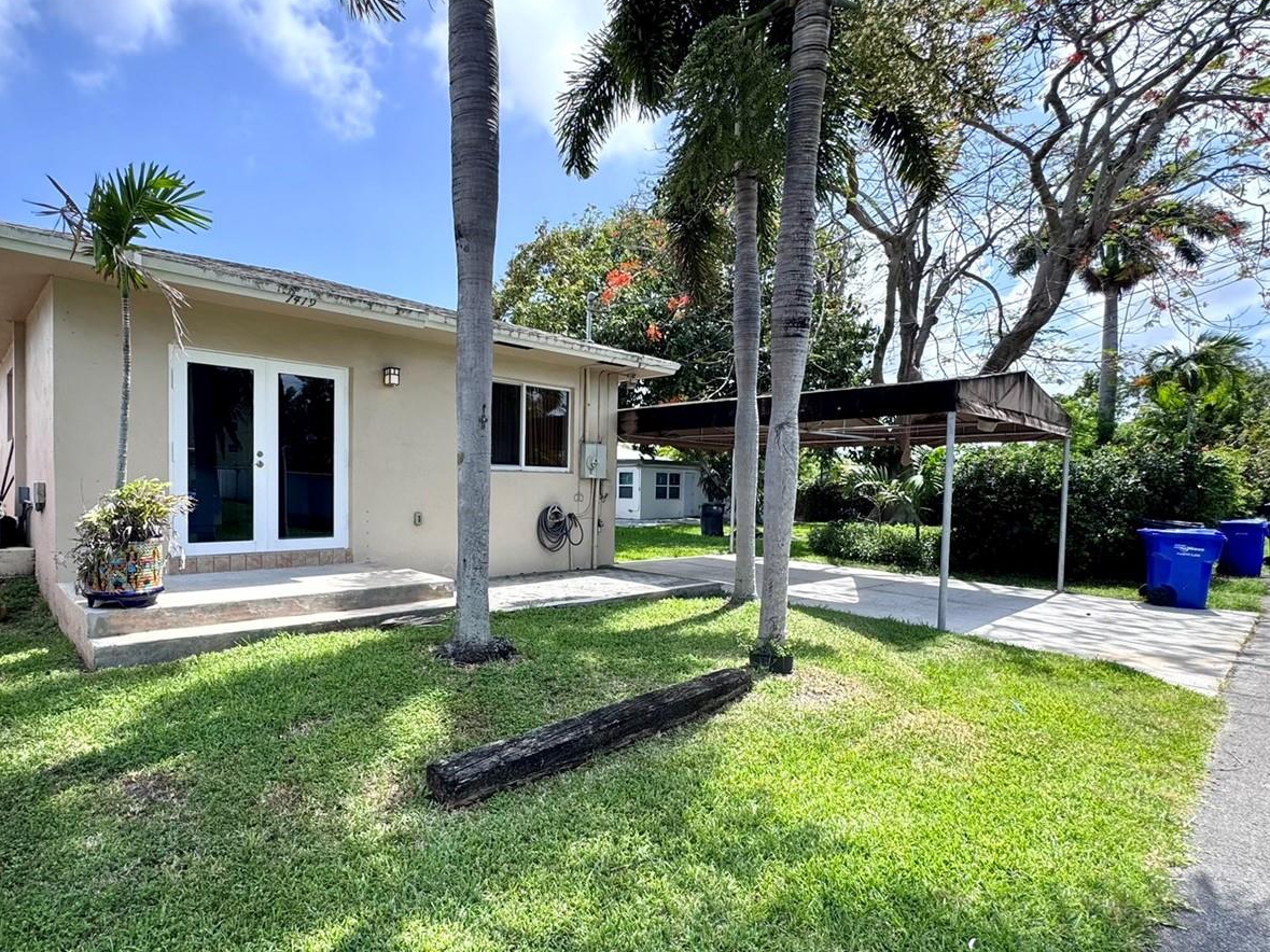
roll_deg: -2.1
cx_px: 532
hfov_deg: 84.0
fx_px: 697
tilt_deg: -2.9
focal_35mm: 19
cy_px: 513
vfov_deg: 68.6
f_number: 2.2
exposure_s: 1/734
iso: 40
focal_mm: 2.22
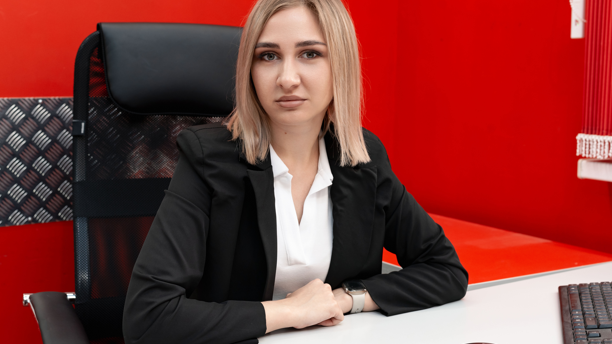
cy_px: 161
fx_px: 860
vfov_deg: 22.6
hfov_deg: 39.2
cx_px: 305
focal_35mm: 53
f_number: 5.6
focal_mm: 50
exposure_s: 1/125
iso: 400
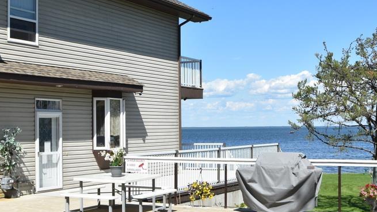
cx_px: 216
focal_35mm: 59
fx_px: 590
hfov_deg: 35.4
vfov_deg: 20.3
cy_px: 132
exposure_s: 1/400
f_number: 10
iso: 200
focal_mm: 24
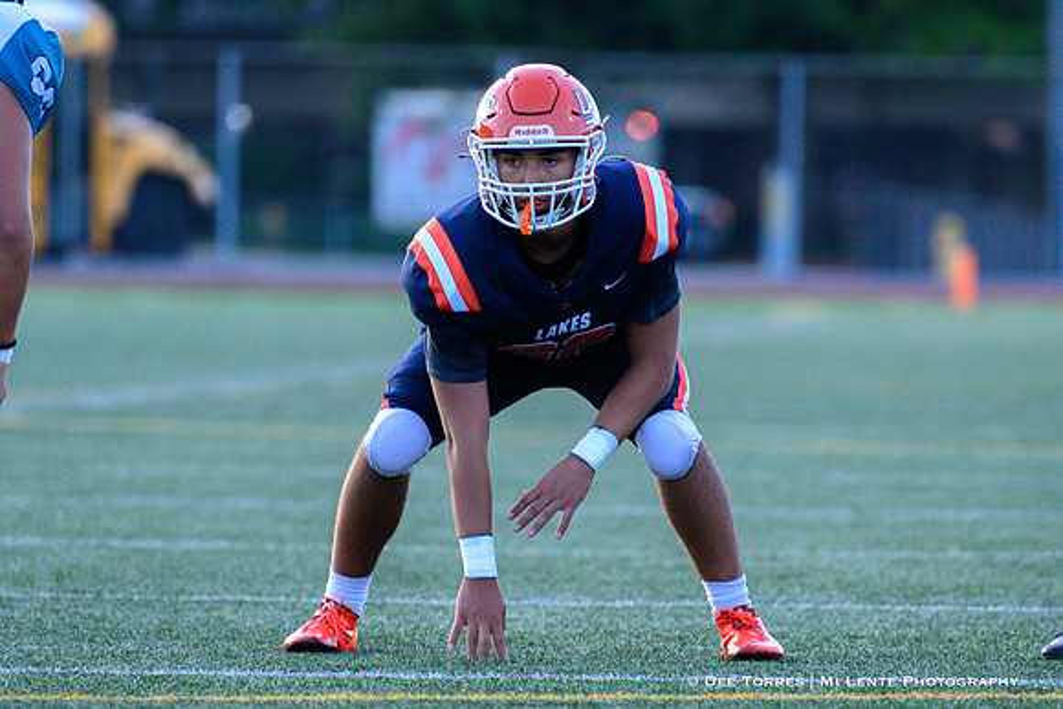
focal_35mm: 465
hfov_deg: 4.4
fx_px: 13744
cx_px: 598
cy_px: 507
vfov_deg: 3.0
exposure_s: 1/1600
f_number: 4
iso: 3600
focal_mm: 280
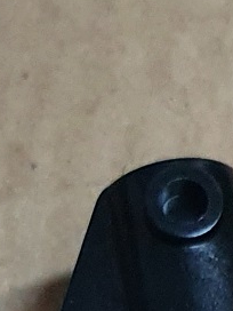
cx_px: 348
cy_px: 903
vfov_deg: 8.3
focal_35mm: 204
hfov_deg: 7.2
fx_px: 1831
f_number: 2.4
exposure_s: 1/50
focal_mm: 4.32
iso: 500
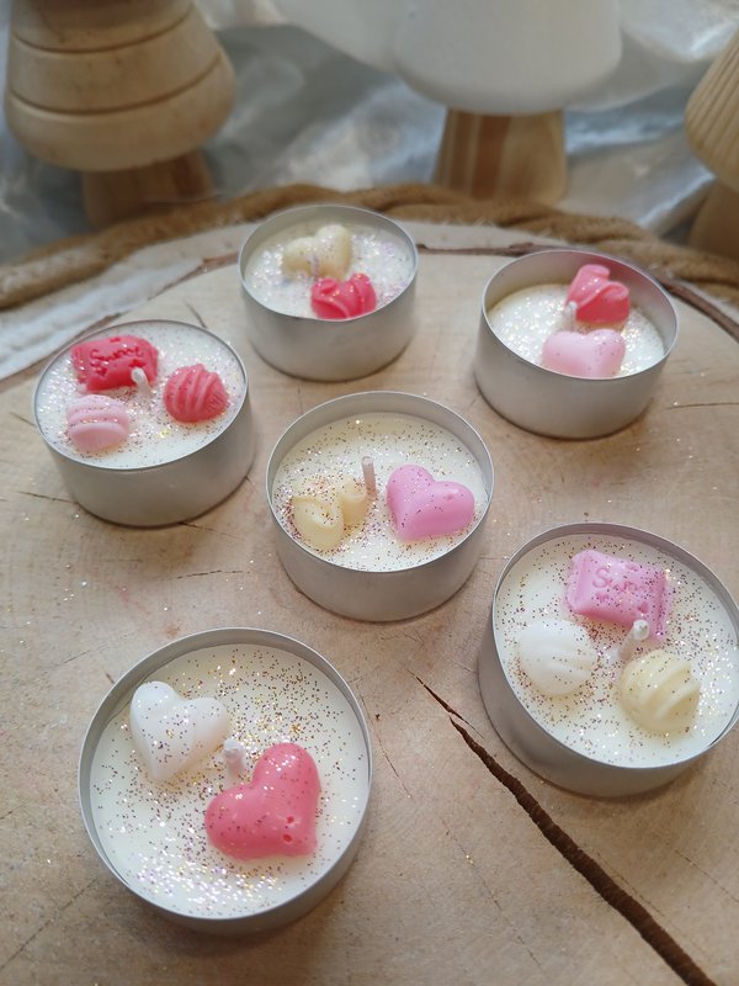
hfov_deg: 53.1
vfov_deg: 67.3
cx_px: 370
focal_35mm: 26
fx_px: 740
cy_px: 493
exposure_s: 1/50
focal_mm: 3.98
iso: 40
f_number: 1.8
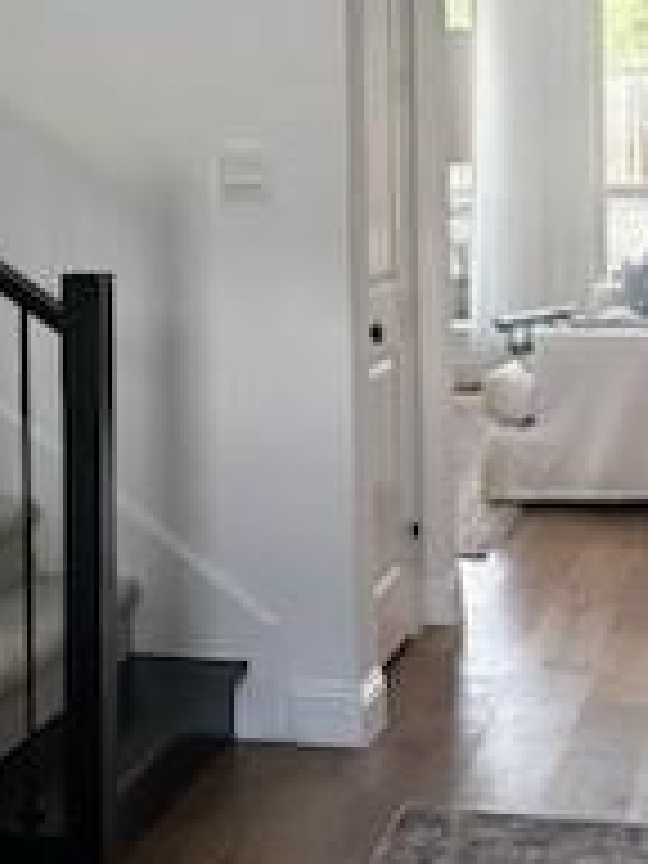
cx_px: 261
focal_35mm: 80
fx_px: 1997
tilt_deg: -3.6
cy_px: 194
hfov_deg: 18.4
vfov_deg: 24.1
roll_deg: +1.2
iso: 125
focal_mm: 6.86
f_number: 1.78
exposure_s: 1/121
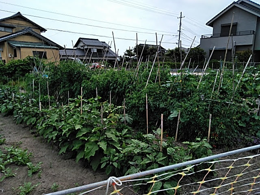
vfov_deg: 51.4
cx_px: 130
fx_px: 203
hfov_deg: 65.3
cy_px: 98
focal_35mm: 27
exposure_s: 1/1136
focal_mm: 3.46
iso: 60
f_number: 2.2
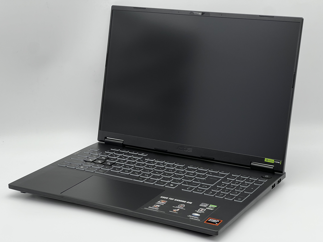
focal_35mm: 77
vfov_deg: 19.1
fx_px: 718
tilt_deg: -15.2
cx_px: 162
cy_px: 121
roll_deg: +1.1
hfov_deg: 25.3
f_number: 2.8
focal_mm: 9
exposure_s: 1/100
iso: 32
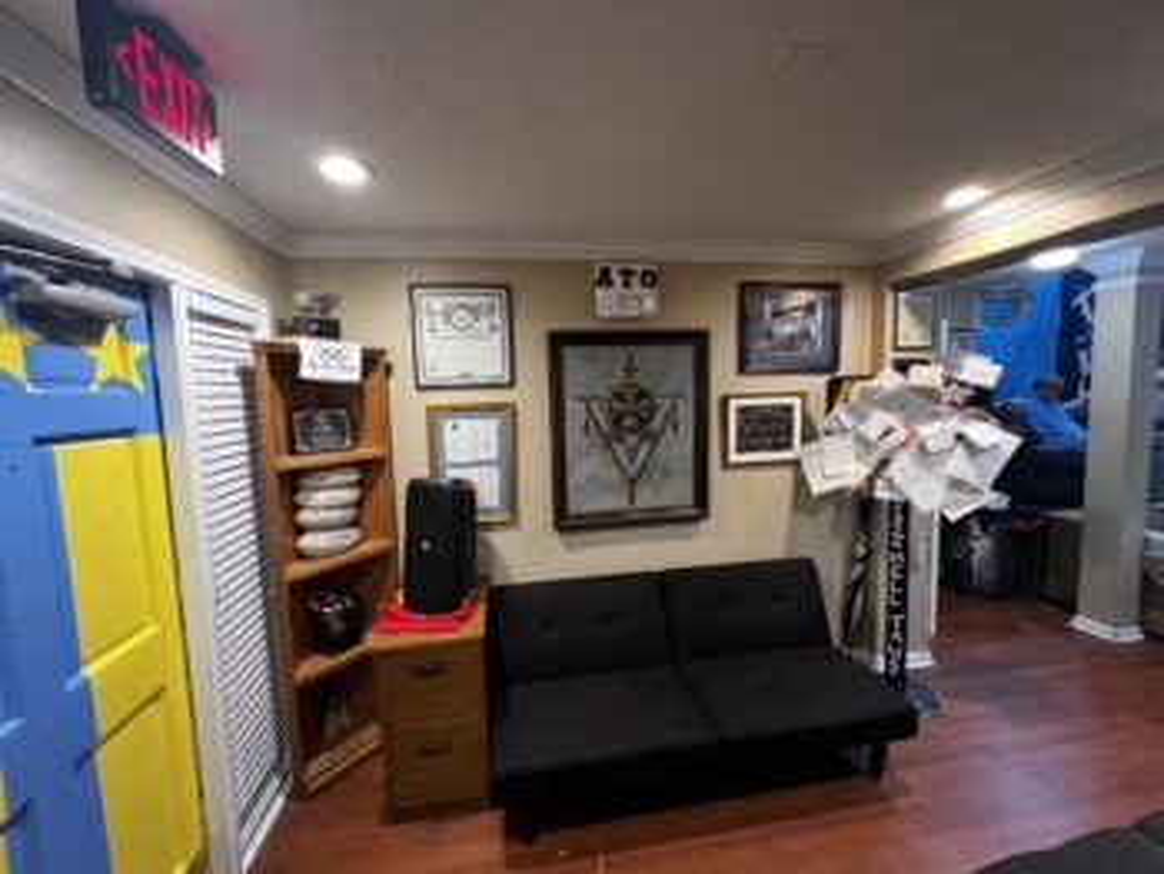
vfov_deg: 90.0
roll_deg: +2.4
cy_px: 437
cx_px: 582
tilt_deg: -4.7
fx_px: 437
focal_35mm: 13
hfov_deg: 106.1
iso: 400
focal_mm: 1.57
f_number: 1.8
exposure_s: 1/60
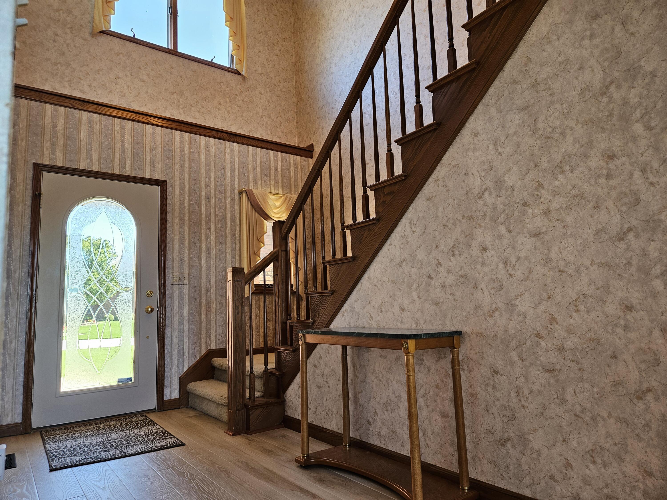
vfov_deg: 58.9
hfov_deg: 73.9
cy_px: 250
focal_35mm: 23
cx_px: 334
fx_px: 443
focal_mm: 5.4
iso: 125
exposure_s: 1/120
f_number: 1.8
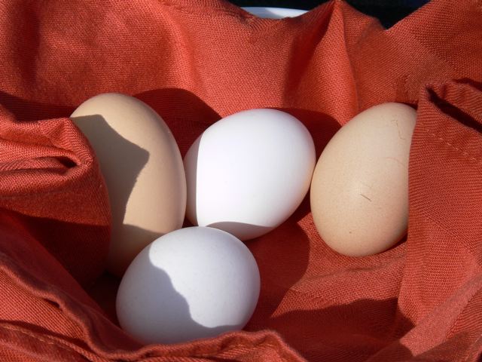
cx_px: 241
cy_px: 181
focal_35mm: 240
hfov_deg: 8.2
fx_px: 3342
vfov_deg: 6.2
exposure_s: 1/200
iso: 80
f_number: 5.6
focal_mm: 39.9
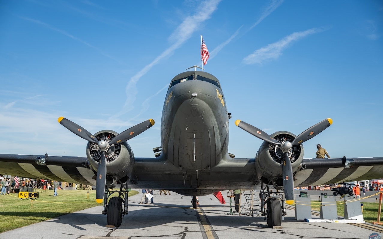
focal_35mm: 45
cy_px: 121
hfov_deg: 44.4
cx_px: 192
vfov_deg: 28.6
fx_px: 470
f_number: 2.8
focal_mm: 44
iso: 64
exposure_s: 1/1000
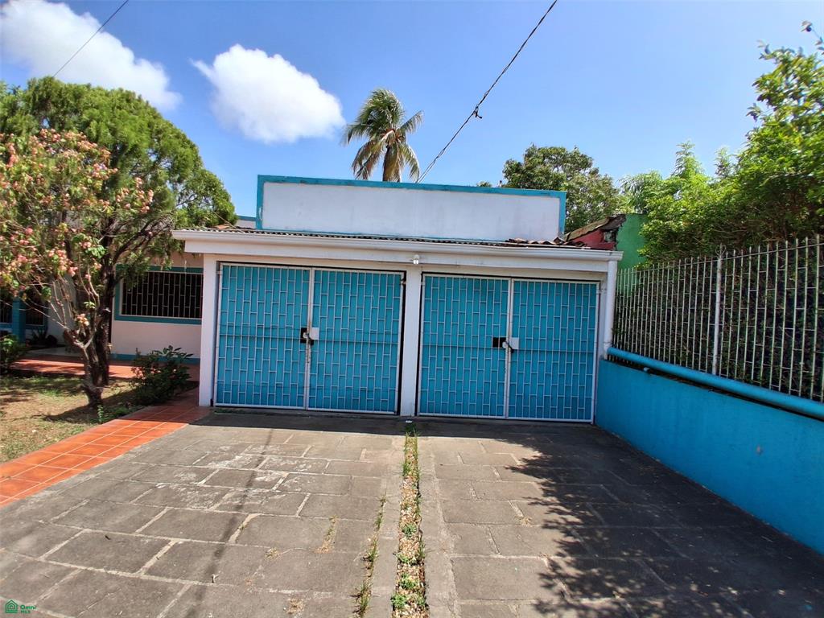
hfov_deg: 91.0
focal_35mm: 17
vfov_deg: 74.7
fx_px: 405
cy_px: 309
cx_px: 412
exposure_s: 1/1560
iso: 50
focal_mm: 1.4
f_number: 2.2
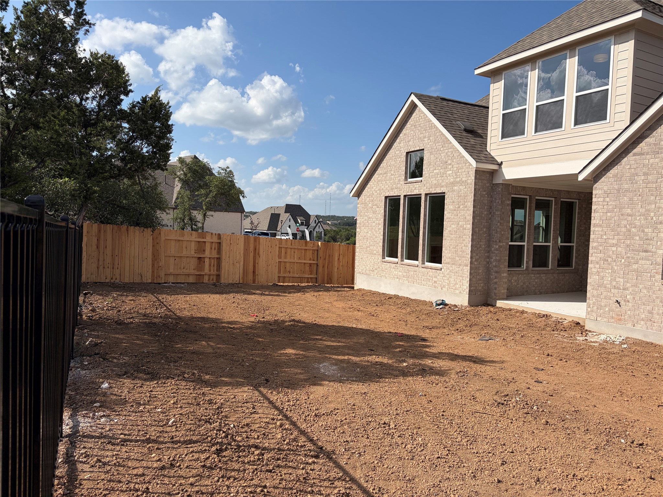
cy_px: 248
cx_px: 332
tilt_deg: -2.4
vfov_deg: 53.1
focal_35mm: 26
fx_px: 498
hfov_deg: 67.3
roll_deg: -2.8
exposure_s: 1/6993
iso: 64
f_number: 1.6
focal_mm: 5.96
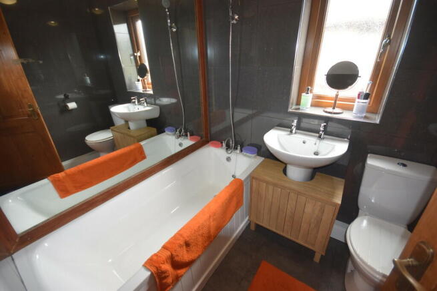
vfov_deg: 77.4
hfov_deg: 100.4
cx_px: 218
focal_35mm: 15
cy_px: 146
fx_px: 182
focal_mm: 10
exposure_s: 1/80
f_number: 4.5
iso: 800
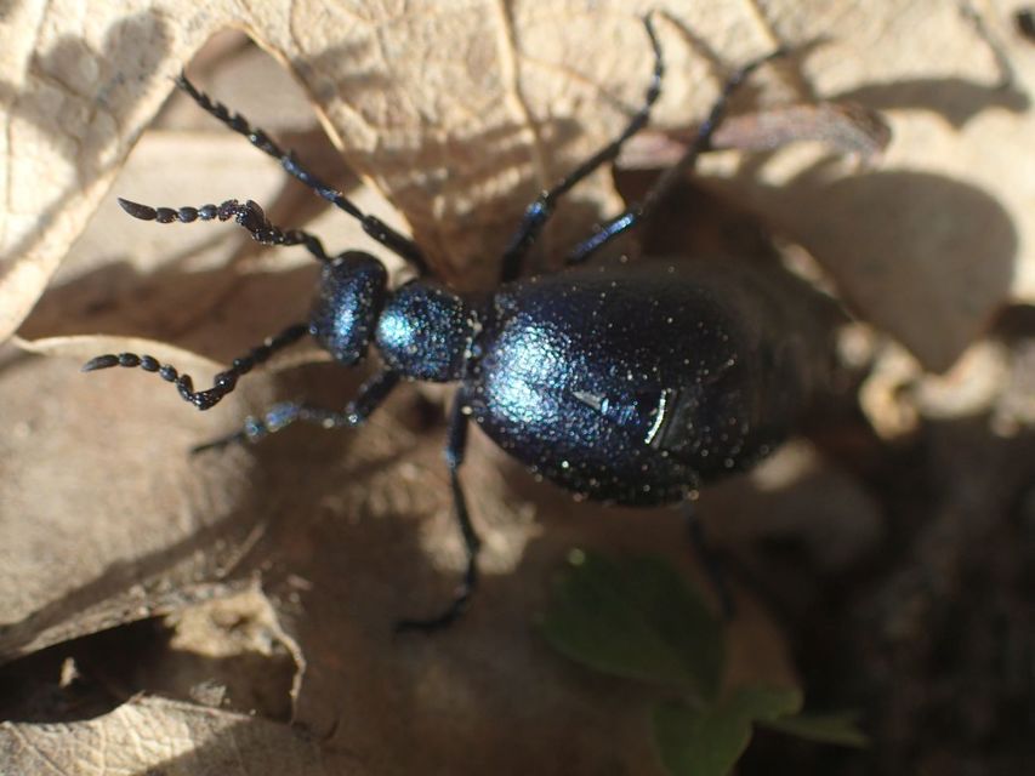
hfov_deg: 24.4
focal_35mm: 80
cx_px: 518
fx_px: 2392
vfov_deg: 18.4
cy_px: 388
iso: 125
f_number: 4.4
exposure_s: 1/320
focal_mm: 14.41
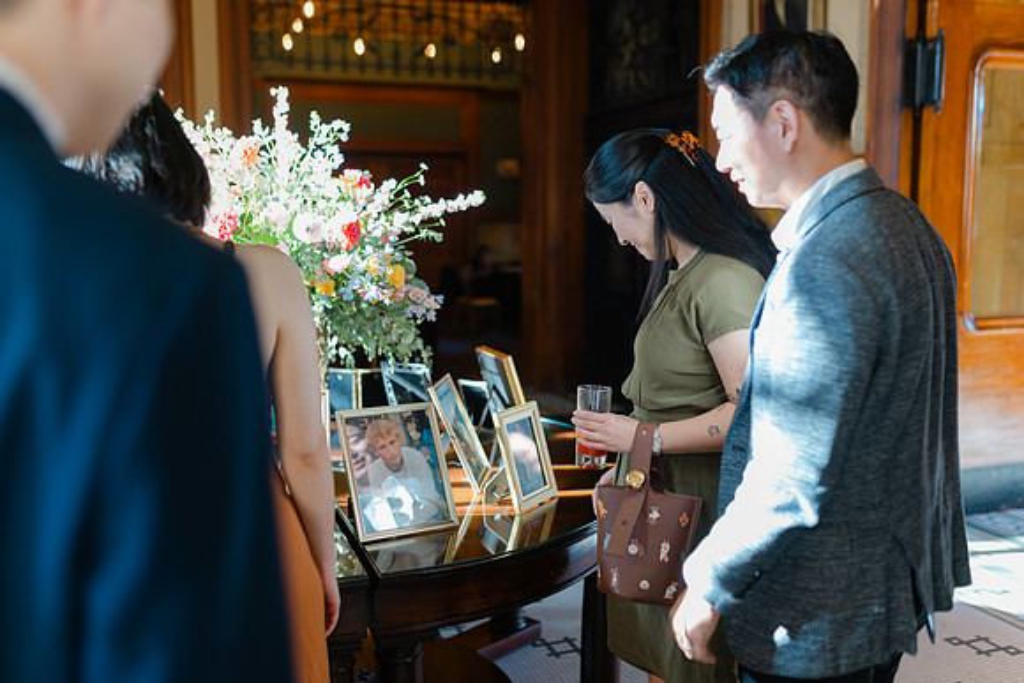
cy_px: 342
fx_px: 996
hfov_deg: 54.4
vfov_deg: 37.9
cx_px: 512
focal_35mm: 35
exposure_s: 1/125
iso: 320
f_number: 2
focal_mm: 35
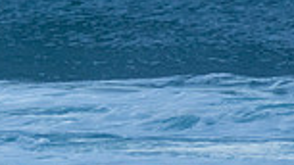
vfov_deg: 0.4
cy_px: -126
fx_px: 23227
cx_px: -23
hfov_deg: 0.7
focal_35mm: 2980
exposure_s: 1/1600
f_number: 5.6
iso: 1000
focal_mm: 500
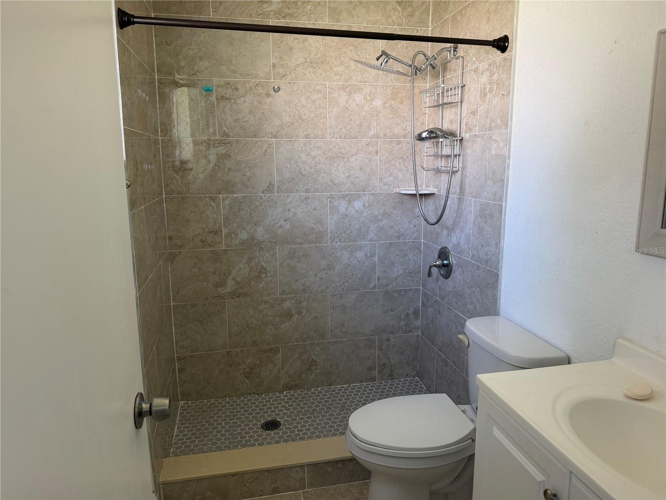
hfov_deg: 71.6
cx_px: 333
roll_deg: -0.1
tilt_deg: -11.1
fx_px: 462
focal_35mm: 24
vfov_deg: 56.8
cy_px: 250
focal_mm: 6.76
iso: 160
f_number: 1.78
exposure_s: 1/121
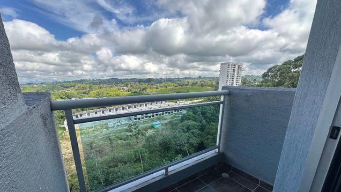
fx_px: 145
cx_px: 168
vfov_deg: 66.1
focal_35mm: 16
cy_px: 120
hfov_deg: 99.4
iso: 40
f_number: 2.2
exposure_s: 1/812
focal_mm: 2.22
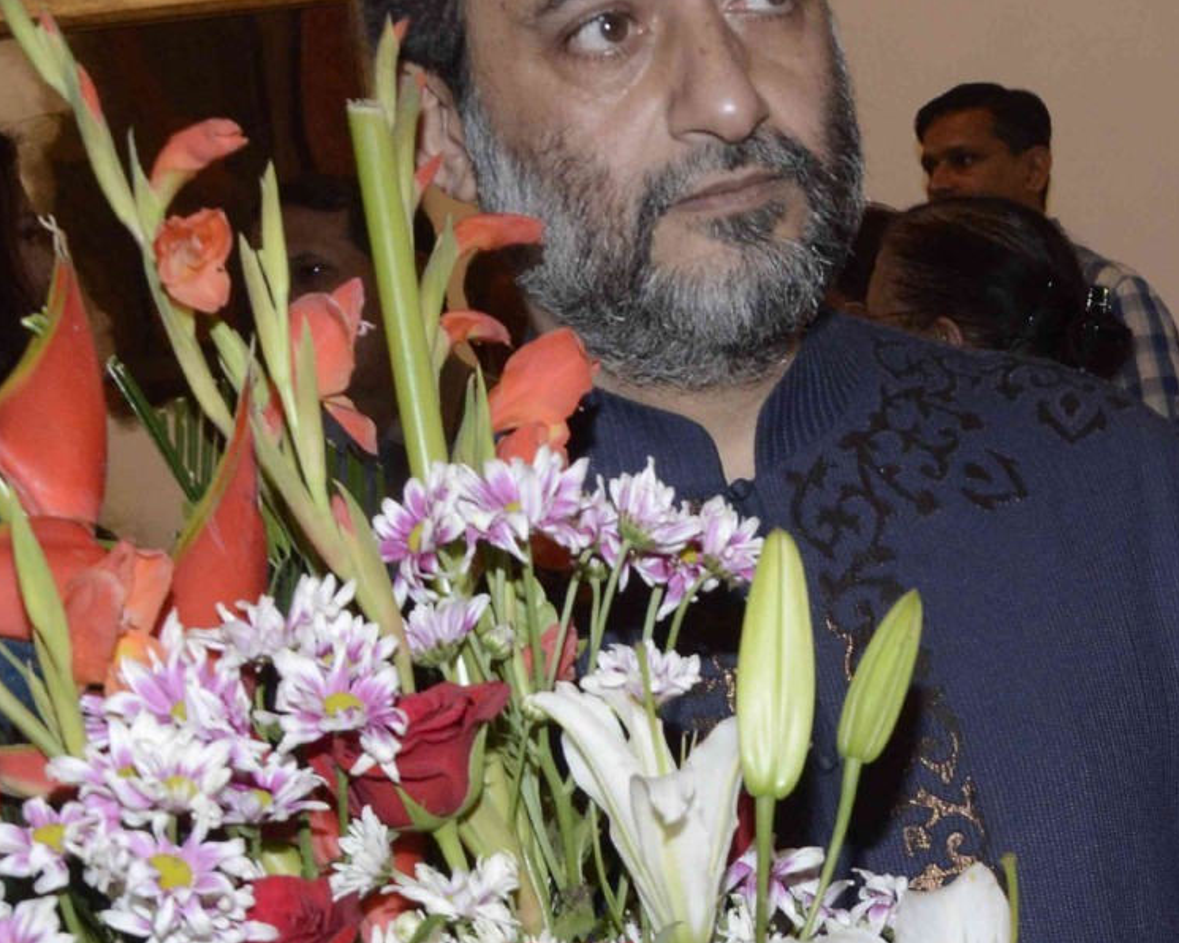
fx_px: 3713
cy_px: 854
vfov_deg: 14.3
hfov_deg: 17.3
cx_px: 1351
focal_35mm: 106
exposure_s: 1/200
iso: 800
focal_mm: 25
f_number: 8
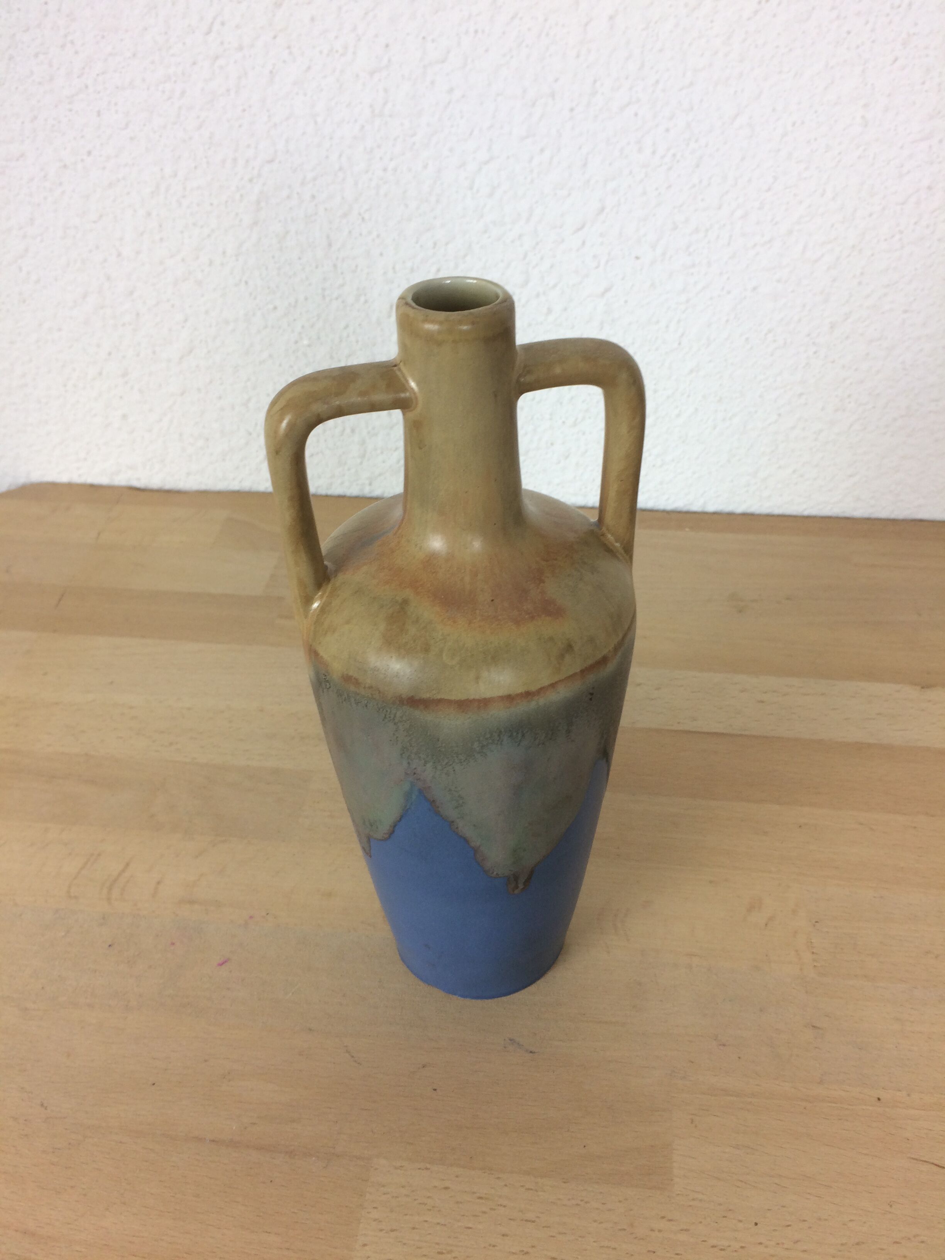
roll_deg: +3.7
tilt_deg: -38.4
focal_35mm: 29
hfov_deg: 48.2
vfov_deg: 61.7
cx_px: 472
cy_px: 630
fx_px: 1056
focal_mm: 4.15
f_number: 2.2
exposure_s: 1/50
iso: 40
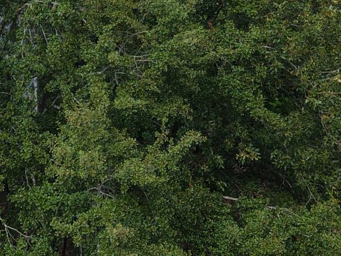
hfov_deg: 17.0
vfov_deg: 12.3
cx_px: 139
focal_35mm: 116
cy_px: -93
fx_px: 1143
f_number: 1.8
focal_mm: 8.67
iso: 240
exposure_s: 1/3000
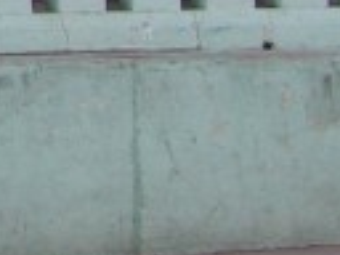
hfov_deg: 6.2
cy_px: -513
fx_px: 2907
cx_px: -696
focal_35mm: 296
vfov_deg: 4.8
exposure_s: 1/109
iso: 50
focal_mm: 9.5
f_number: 4.5
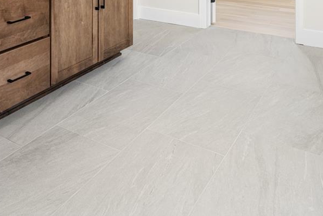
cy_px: -72
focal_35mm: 43
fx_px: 386
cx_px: 64
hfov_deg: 43.3
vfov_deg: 26.1
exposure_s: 1/50
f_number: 8
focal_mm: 16
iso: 500
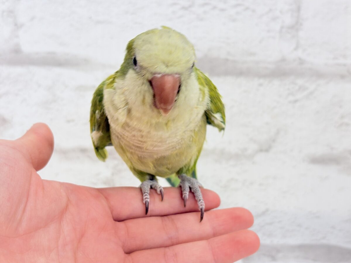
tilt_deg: -1.0
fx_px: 527
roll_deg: -1.9
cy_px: 132
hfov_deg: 36.8
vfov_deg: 28.0
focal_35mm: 52
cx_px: 176
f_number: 1.6
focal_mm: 5.96
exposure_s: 1/50
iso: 50
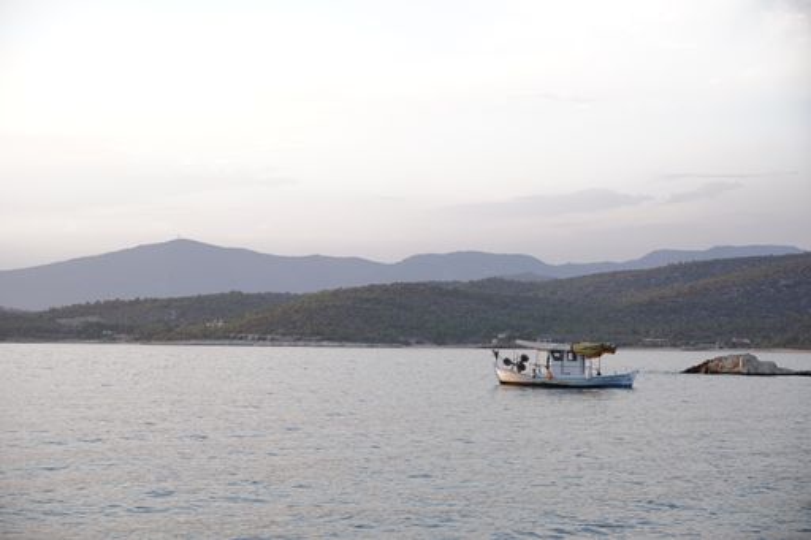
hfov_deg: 27.0
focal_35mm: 75
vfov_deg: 18.2
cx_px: 406
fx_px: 1689
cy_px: 270
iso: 100
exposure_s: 1/50
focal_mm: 50
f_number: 5
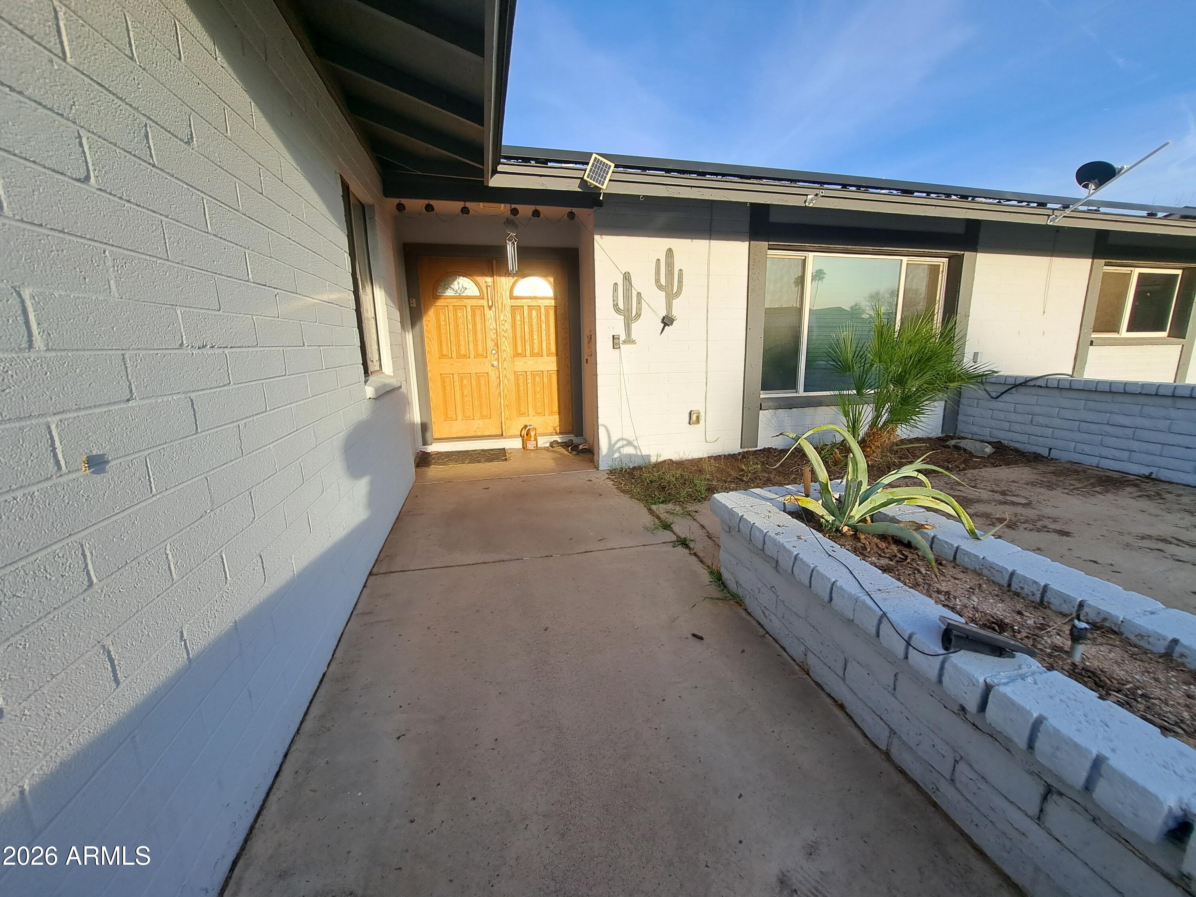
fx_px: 449
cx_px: 598
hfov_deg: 106.2
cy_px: 448
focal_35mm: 13
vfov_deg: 89.9
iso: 50
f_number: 2.2
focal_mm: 1.74
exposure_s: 1/552
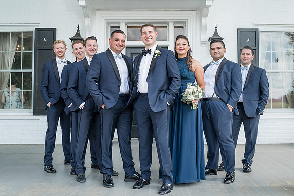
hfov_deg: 49.1
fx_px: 321
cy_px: 91
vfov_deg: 34.0
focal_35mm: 39
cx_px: 159
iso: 100
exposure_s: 1/250
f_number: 4
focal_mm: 35
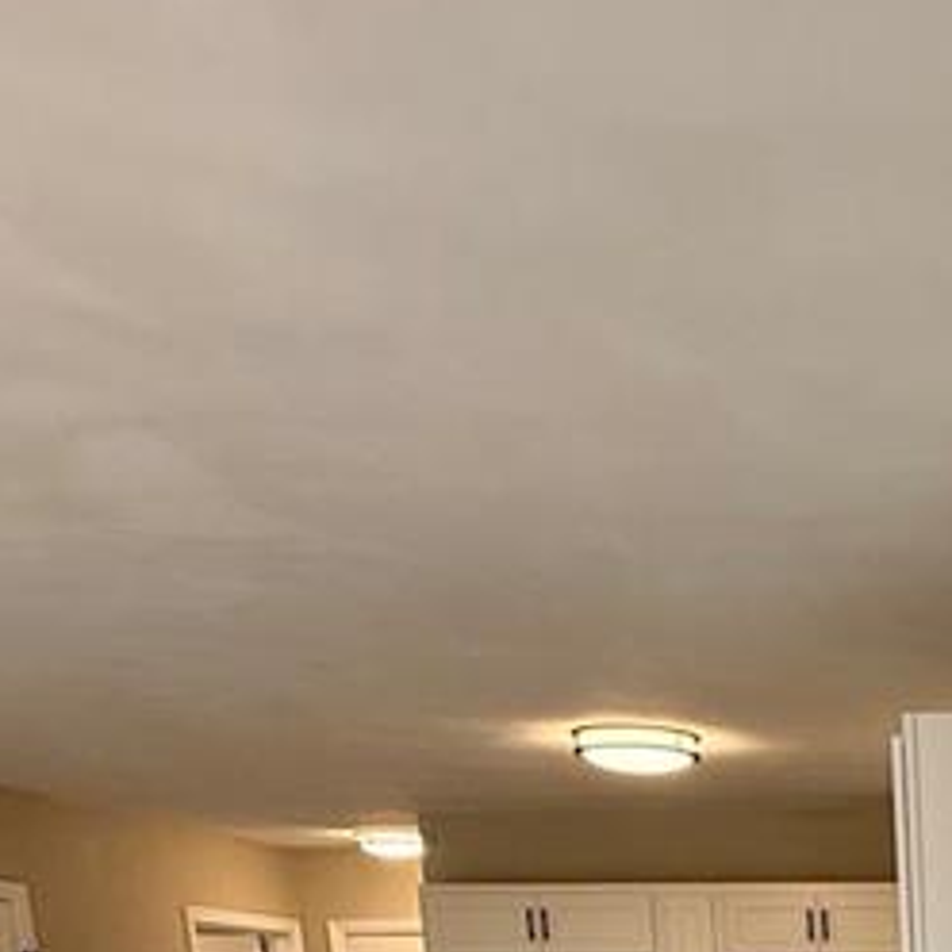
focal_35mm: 51
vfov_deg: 25.3
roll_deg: +0.9
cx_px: 1155
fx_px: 1587
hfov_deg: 28.8
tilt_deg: -14.2
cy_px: 1424
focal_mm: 2.22
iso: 100
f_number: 2.2
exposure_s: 1/120
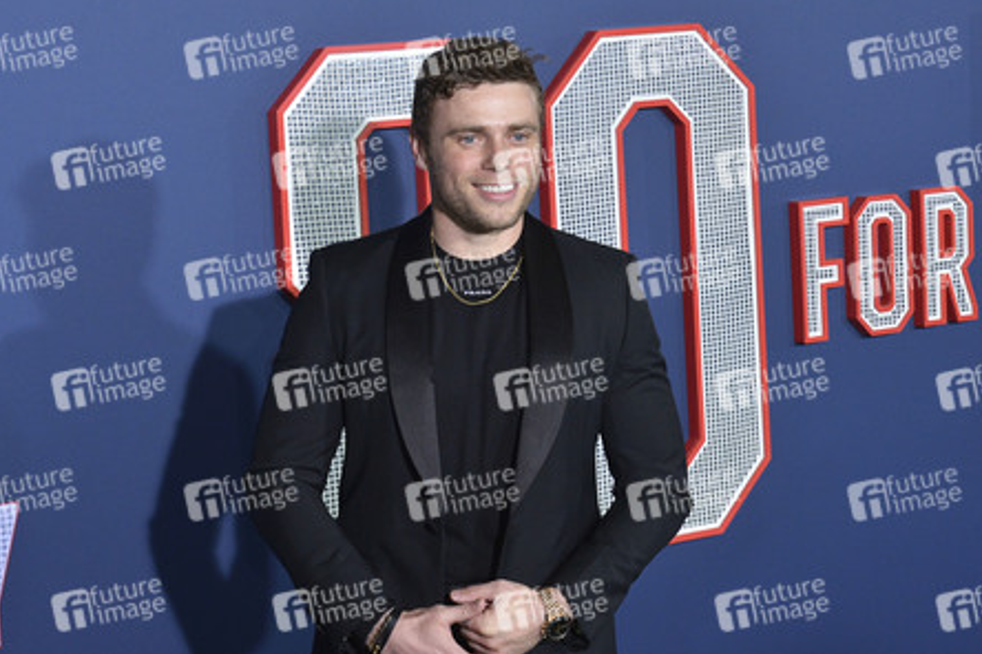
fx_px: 1937
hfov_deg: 28.5
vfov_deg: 19.2
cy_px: 329
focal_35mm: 71
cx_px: 491
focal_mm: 70
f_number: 6.3
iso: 2000
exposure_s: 1/320
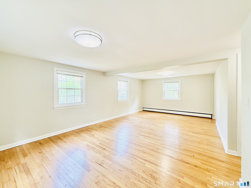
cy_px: 94
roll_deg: -0.3
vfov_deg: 85.7
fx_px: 102
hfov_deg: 102.1
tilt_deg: -0.9
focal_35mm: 14
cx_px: 126
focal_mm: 2.22
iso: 250
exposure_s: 1/120
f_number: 2.2
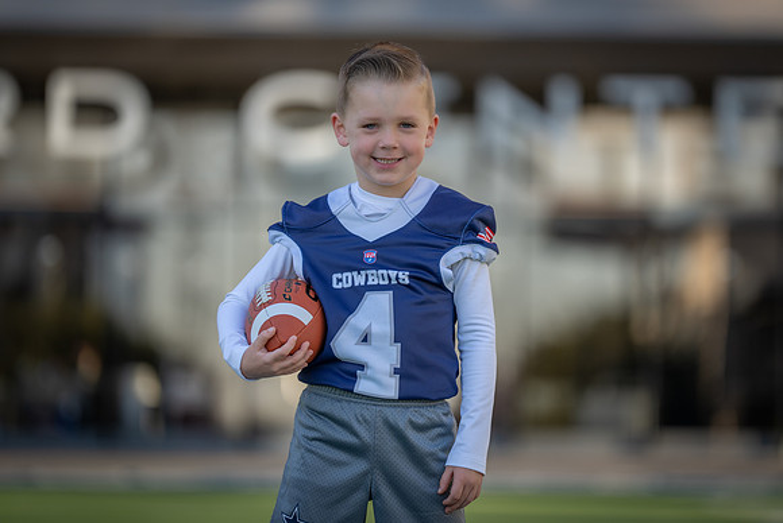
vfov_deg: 6.3
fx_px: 4788
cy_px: 241
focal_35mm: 220
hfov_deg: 9.3
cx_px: 427
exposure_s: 1/500
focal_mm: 200
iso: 100
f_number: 2.8
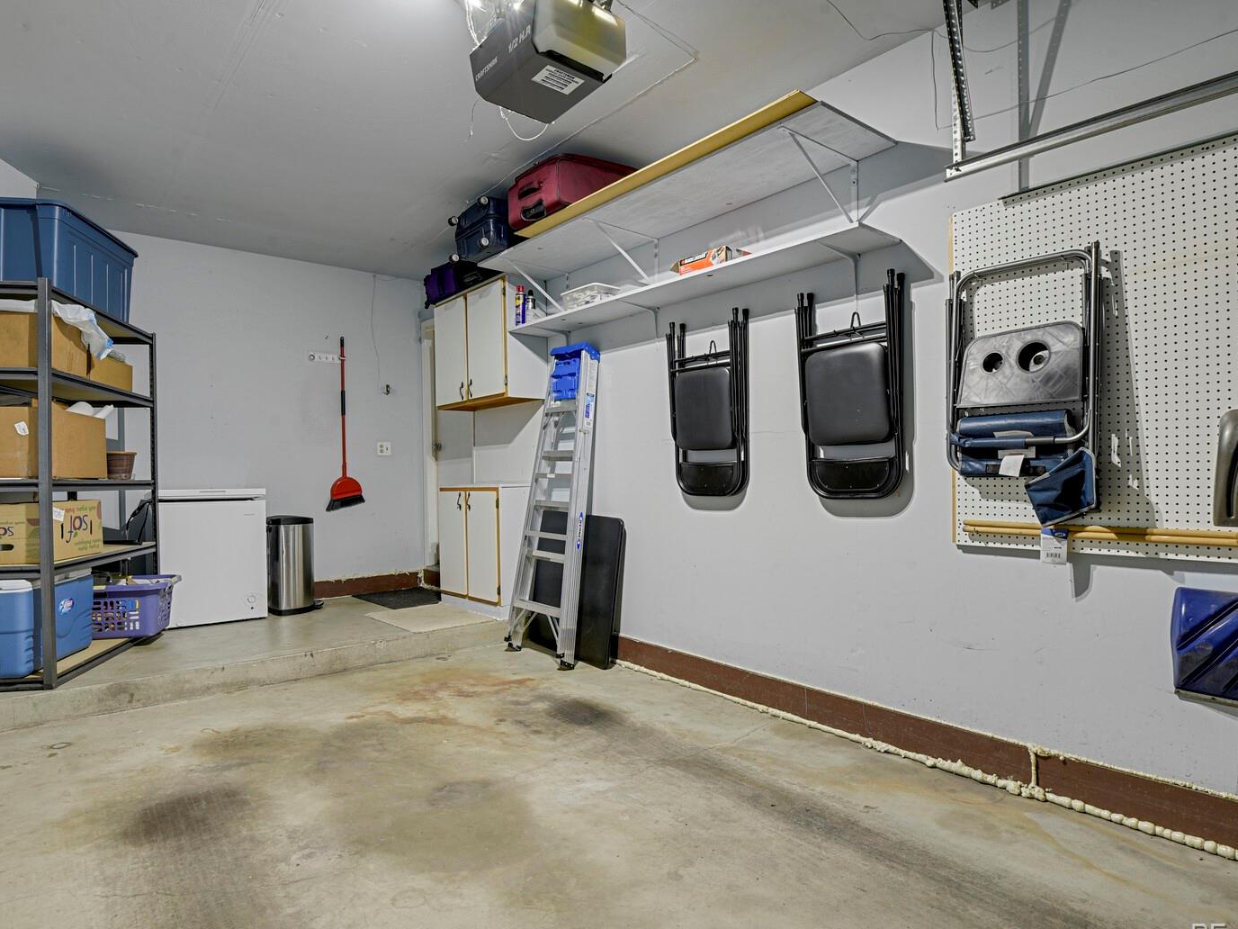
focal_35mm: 19
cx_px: 618
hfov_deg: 84.7
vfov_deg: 68.7
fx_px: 680
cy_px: 473
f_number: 8
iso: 250
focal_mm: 17
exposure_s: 5
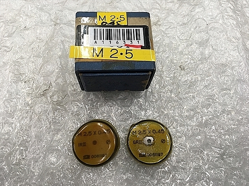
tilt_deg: -68.1
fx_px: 209
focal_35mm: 29
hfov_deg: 61.7
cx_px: 124
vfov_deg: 48.2
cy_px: 93
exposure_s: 1/30
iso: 40
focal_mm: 4.15
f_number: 2.2
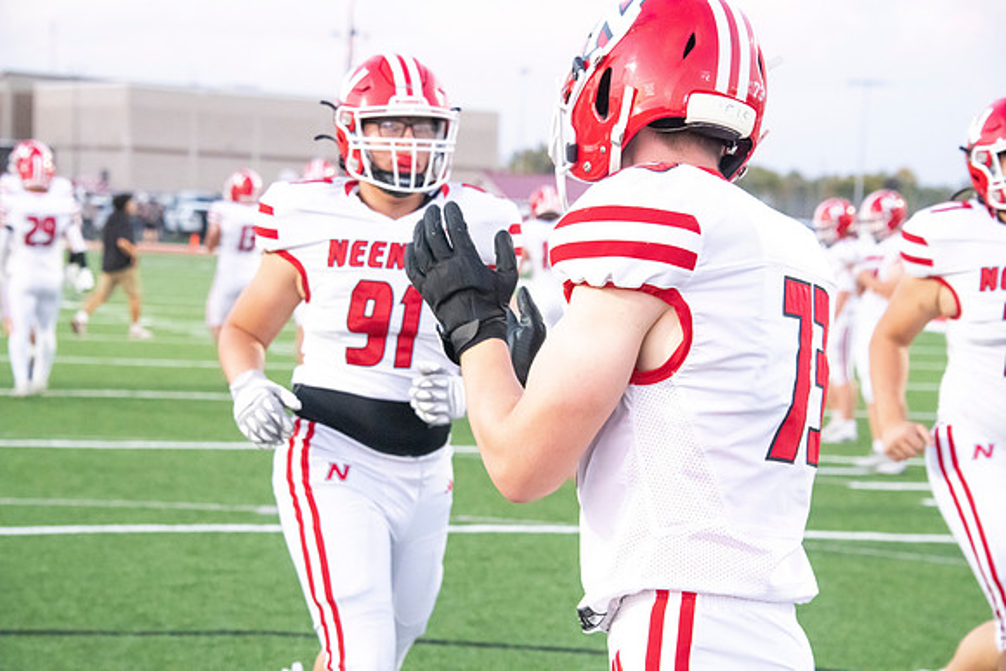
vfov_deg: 13.0
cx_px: 503
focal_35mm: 105
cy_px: 336
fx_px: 2935
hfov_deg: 19.5
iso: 10000
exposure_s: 1/500
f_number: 7.1
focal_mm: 105
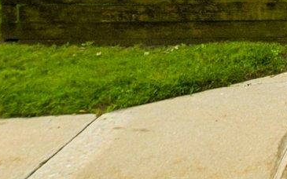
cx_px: 466
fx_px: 626
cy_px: -315
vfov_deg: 11.6
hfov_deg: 20.7
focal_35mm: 80
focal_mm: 14
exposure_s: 1/400
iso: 400
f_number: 8
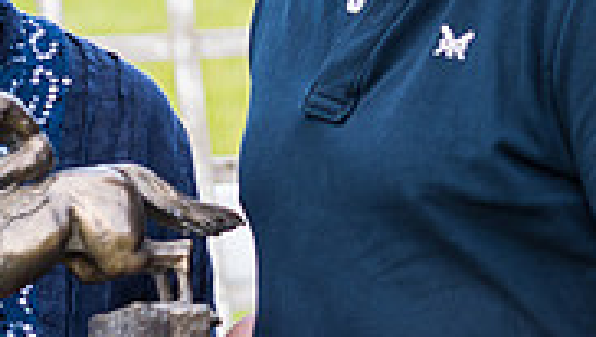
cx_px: 477
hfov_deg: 6.7
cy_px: 136
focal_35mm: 321
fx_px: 5080
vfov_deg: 3.8
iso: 50
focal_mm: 68
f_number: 4
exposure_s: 1/100
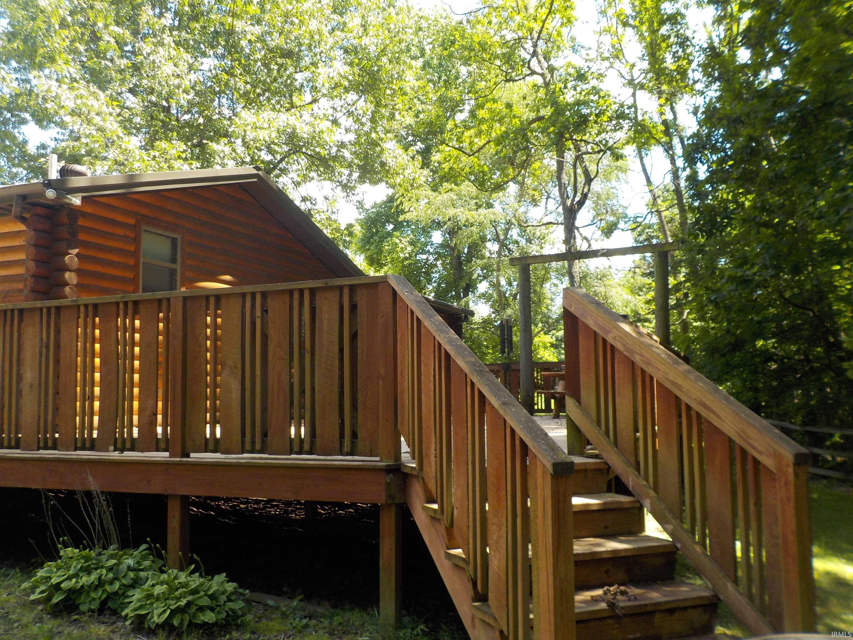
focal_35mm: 30
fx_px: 739
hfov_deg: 60.0
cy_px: 320
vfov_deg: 46.8
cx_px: 426
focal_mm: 4.1
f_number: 3.3
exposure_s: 1/160
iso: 125
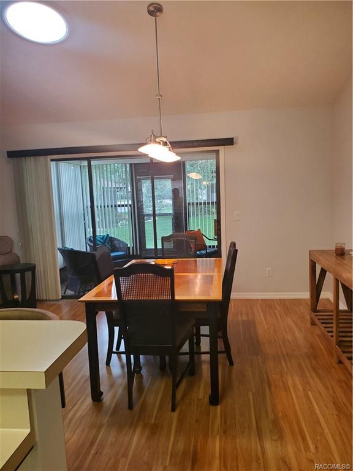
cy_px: 236
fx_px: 354
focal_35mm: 26
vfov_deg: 67.3
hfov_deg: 53.1
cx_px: 176
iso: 250
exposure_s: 1/59
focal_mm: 4.3
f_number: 2.4
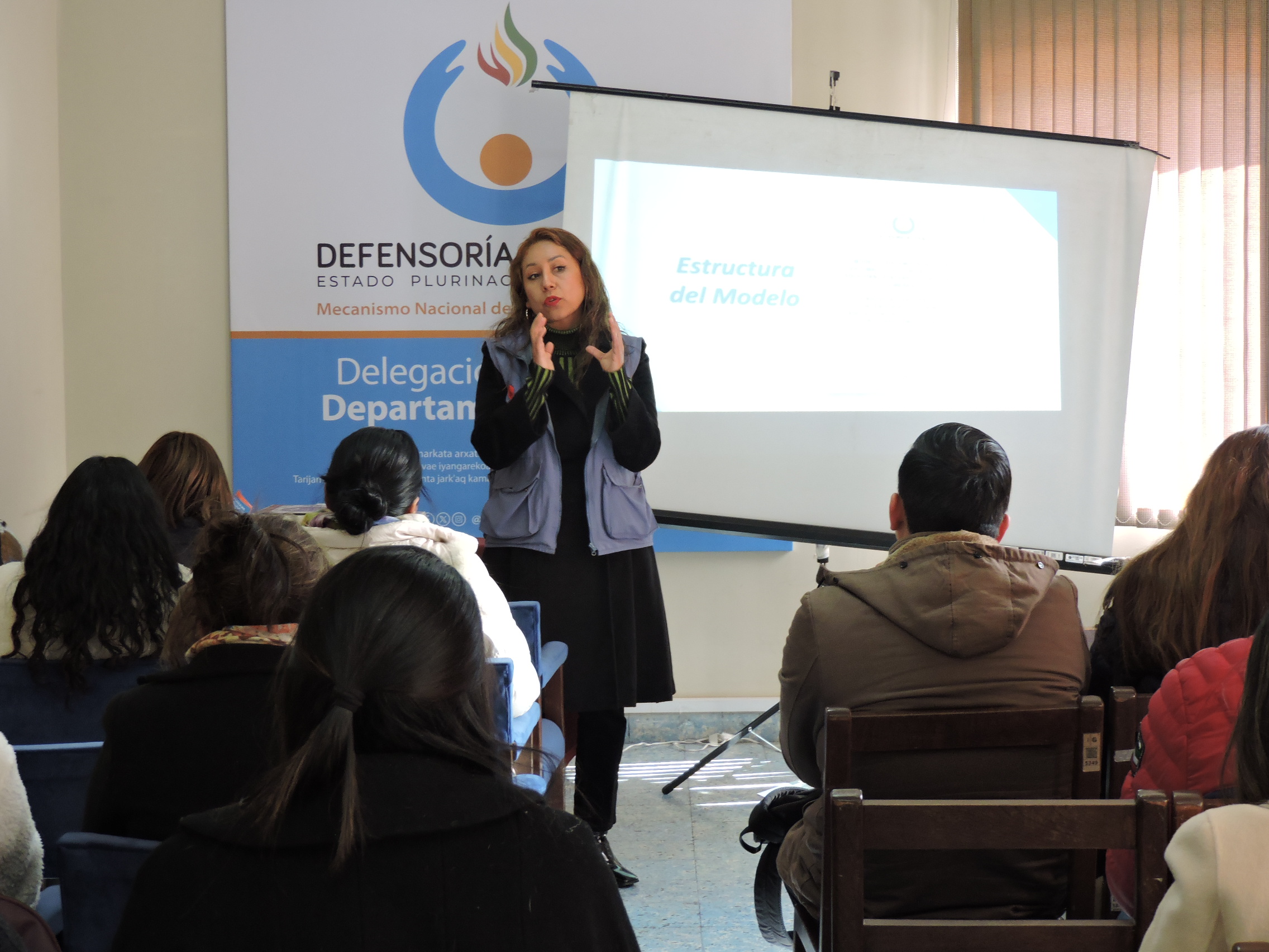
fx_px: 2749
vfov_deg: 19.6
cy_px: 476
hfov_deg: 26.0
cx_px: 634
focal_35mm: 75
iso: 400
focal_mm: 13.4
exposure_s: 1/30
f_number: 3.9
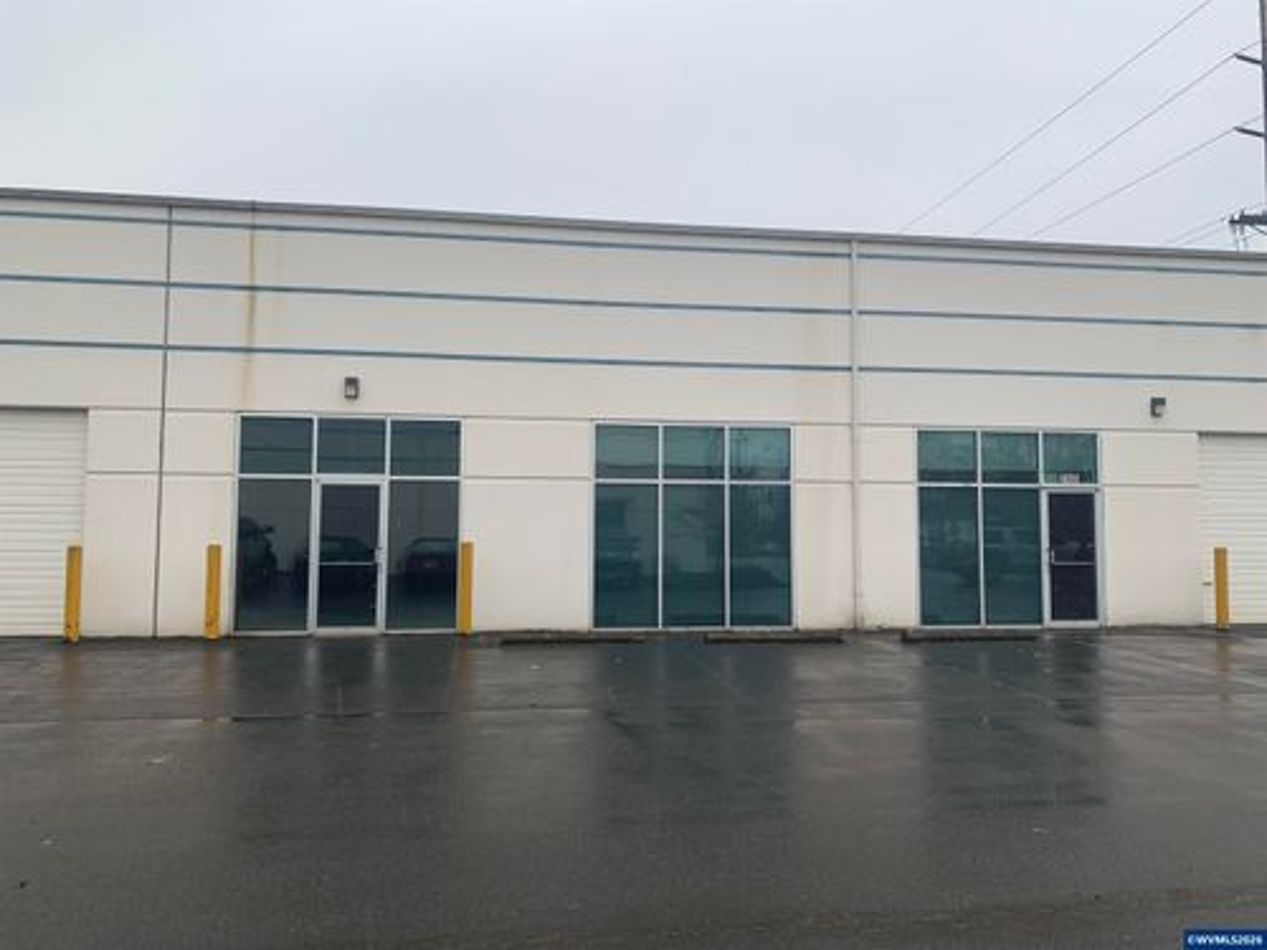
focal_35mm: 26
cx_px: 634
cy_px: 475
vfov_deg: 53.1
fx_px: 952
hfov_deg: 67.3
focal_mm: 4.25
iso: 25
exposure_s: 1/376
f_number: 1.8
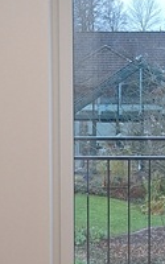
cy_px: 147
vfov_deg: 18.3
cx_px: 140
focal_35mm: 114
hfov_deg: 11.4
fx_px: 820
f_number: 1.8
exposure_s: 1/50
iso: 80
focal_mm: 5.54
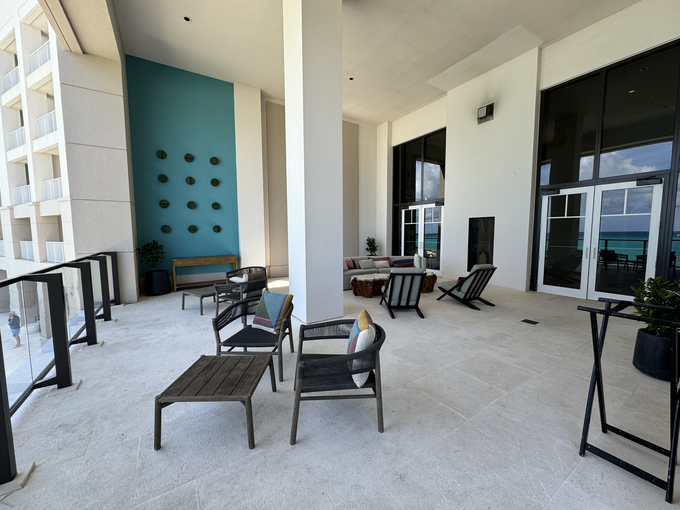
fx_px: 275
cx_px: 340
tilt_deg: -4.9
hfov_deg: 102.1
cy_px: 255
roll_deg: +0.4
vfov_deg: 85.7
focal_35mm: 14
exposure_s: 1/349
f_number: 2.2
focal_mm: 2.22
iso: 40
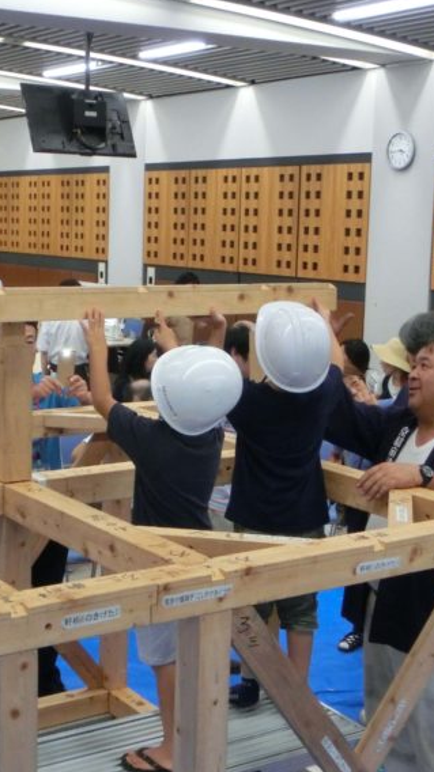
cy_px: 383
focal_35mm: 56
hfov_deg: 21.4
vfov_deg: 37.2
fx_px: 1147
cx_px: 148
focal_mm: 6.67
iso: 640
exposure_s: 1/125
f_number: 3.9
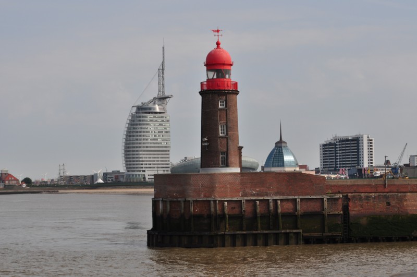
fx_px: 954
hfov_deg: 24.7
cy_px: 138
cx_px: 208
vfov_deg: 16.5
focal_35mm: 82
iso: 200
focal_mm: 55
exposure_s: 1/400
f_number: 10
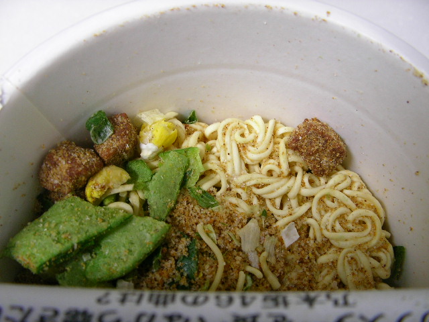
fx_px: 471
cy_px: 161
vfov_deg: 37.7
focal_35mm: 38
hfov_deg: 49.0
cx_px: 214
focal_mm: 5.8
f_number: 3.5
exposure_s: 1/9.8
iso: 100
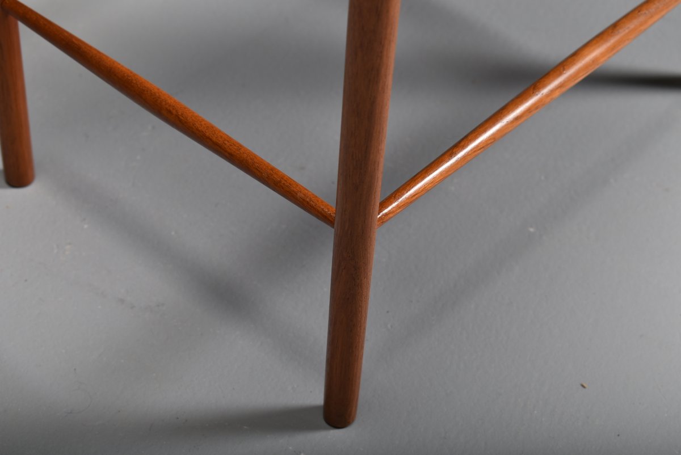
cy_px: 228
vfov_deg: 16.6
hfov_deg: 24.6
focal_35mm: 82
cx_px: 340
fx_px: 1562
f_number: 7.1
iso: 100
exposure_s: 1/200
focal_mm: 55
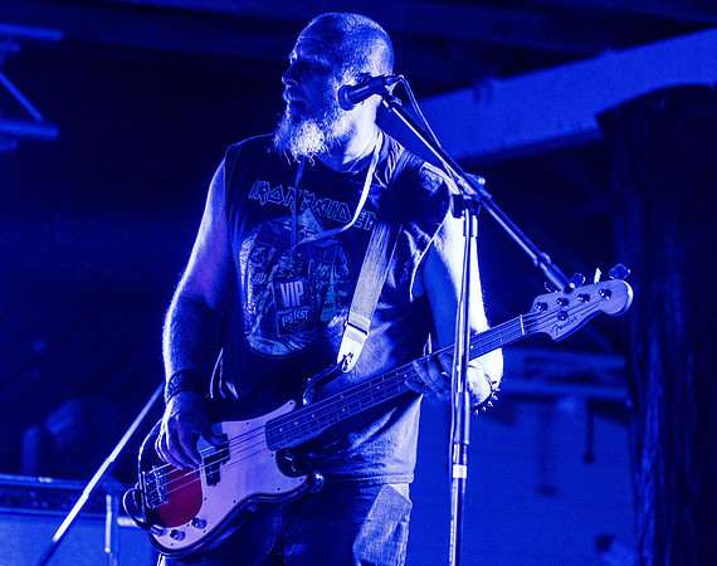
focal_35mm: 261
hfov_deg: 7.5
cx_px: 308
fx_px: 5502
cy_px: 318
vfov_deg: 5.9
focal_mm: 200
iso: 3200
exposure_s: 1/200
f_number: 2.8
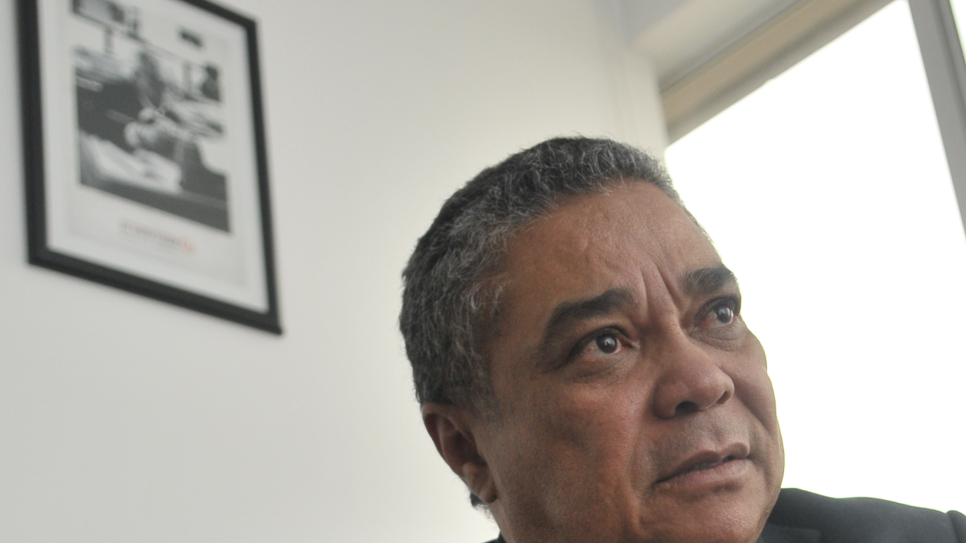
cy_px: 641
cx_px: 529
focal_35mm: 67
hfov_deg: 31.4
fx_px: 1716
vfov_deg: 17.2
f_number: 2.8
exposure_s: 1/320
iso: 400
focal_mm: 20
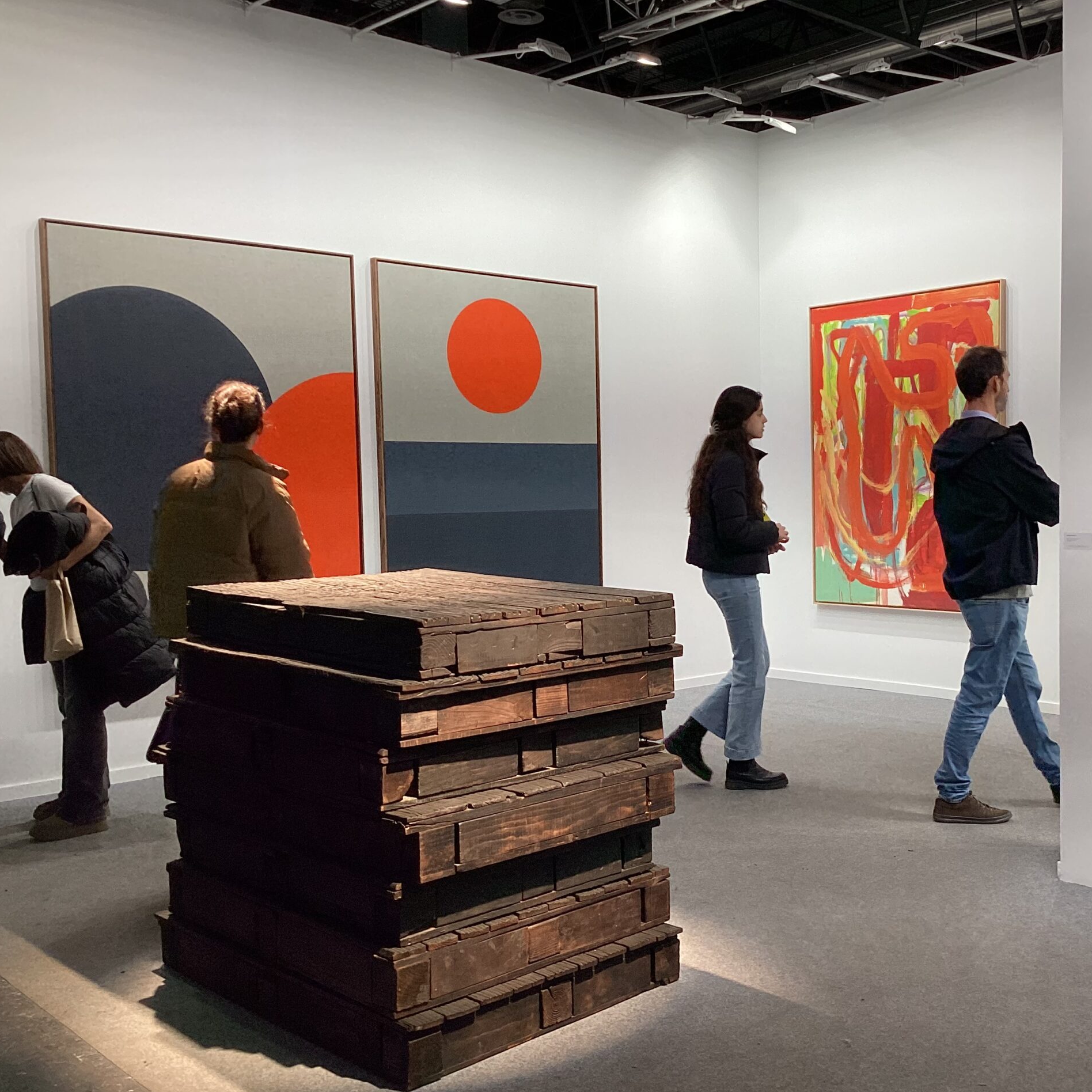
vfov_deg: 44.9
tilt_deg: -4.6
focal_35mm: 37
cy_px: 552
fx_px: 1321
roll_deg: +0.6
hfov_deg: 44.4
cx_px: 713
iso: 50
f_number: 2.4
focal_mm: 3.3
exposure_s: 1/100
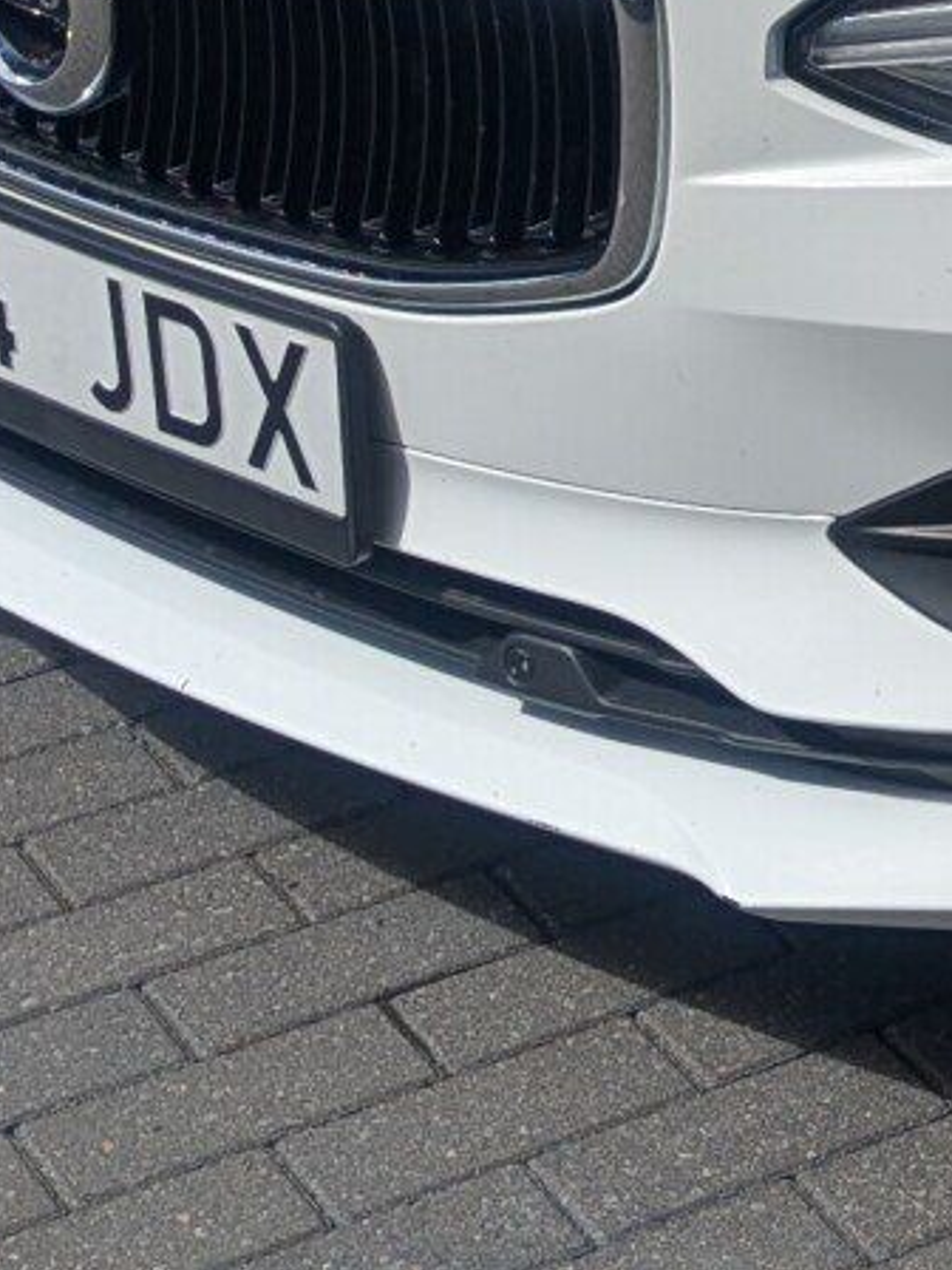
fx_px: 5317
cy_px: -668
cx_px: 1912
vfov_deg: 12.9
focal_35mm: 145
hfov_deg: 9.5
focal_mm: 5.43
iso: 46
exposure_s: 1/2092
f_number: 1.89
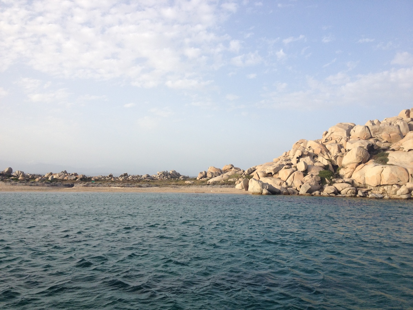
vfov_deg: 40.7
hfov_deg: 52.6
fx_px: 418
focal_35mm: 35
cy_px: 155
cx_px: 206
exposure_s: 1/986
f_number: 2.4
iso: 64
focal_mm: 4.28
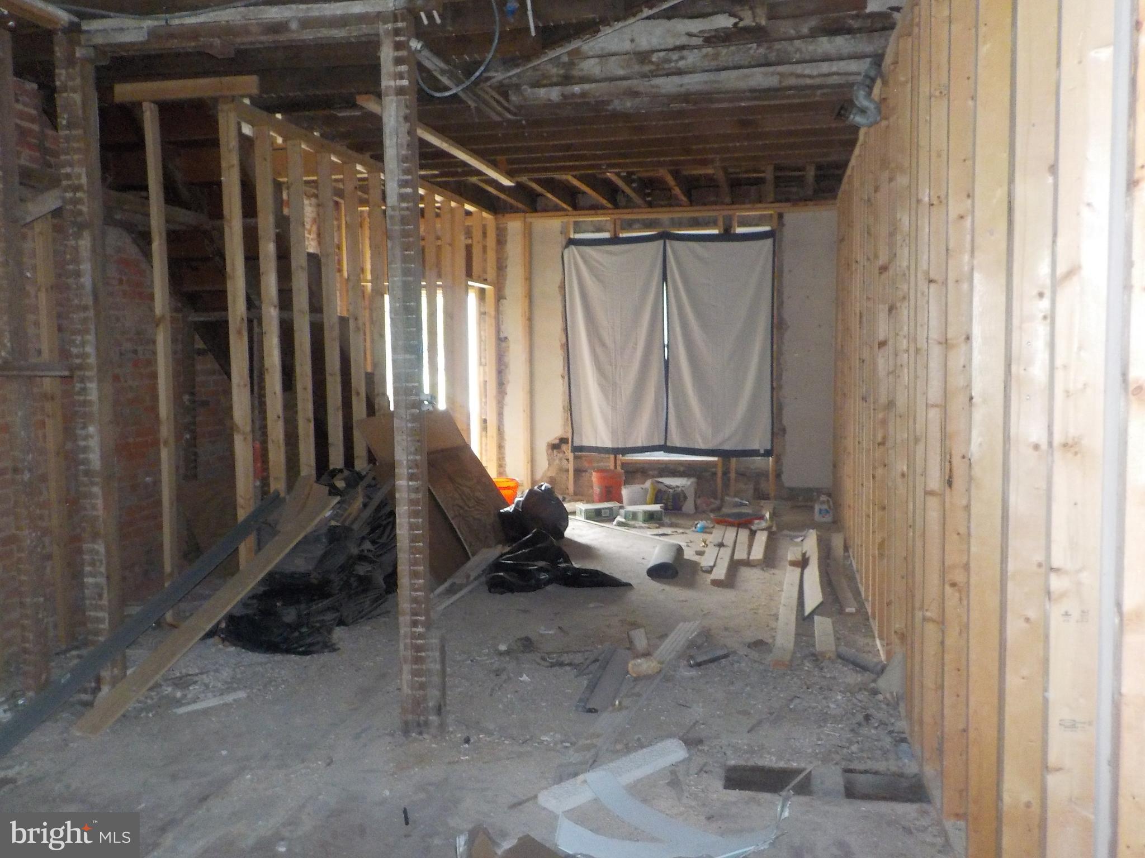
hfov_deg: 60.0
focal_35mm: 30
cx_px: 572
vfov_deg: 46.8
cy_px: 429
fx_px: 992
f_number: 3.3
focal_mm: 4.1
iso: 450
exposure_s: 1/30
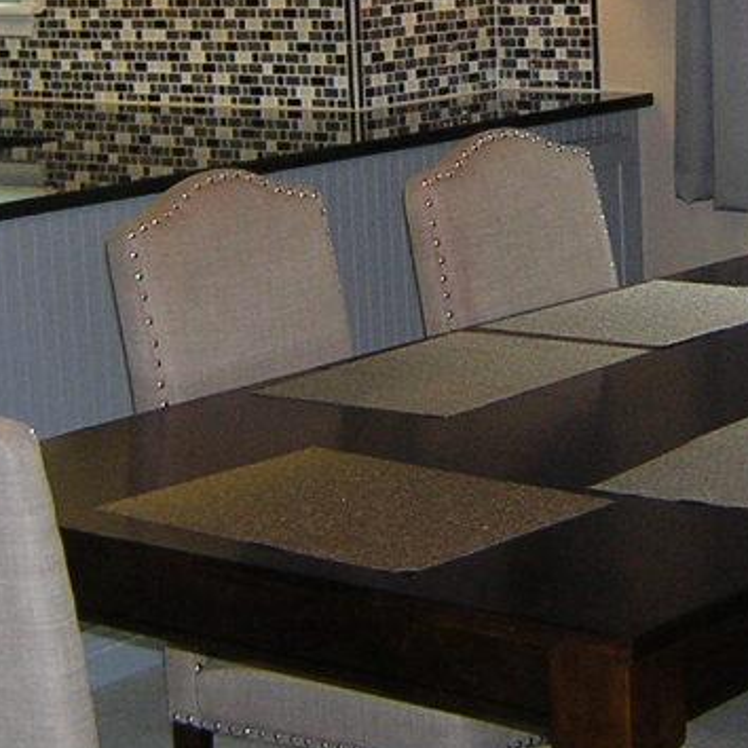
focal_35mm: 92
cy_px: 93
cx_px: 541
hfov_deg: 18.8
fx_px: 2249
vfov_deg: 18.6
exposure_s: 1/60.1
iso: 289
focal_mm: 4.7
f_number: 2.6
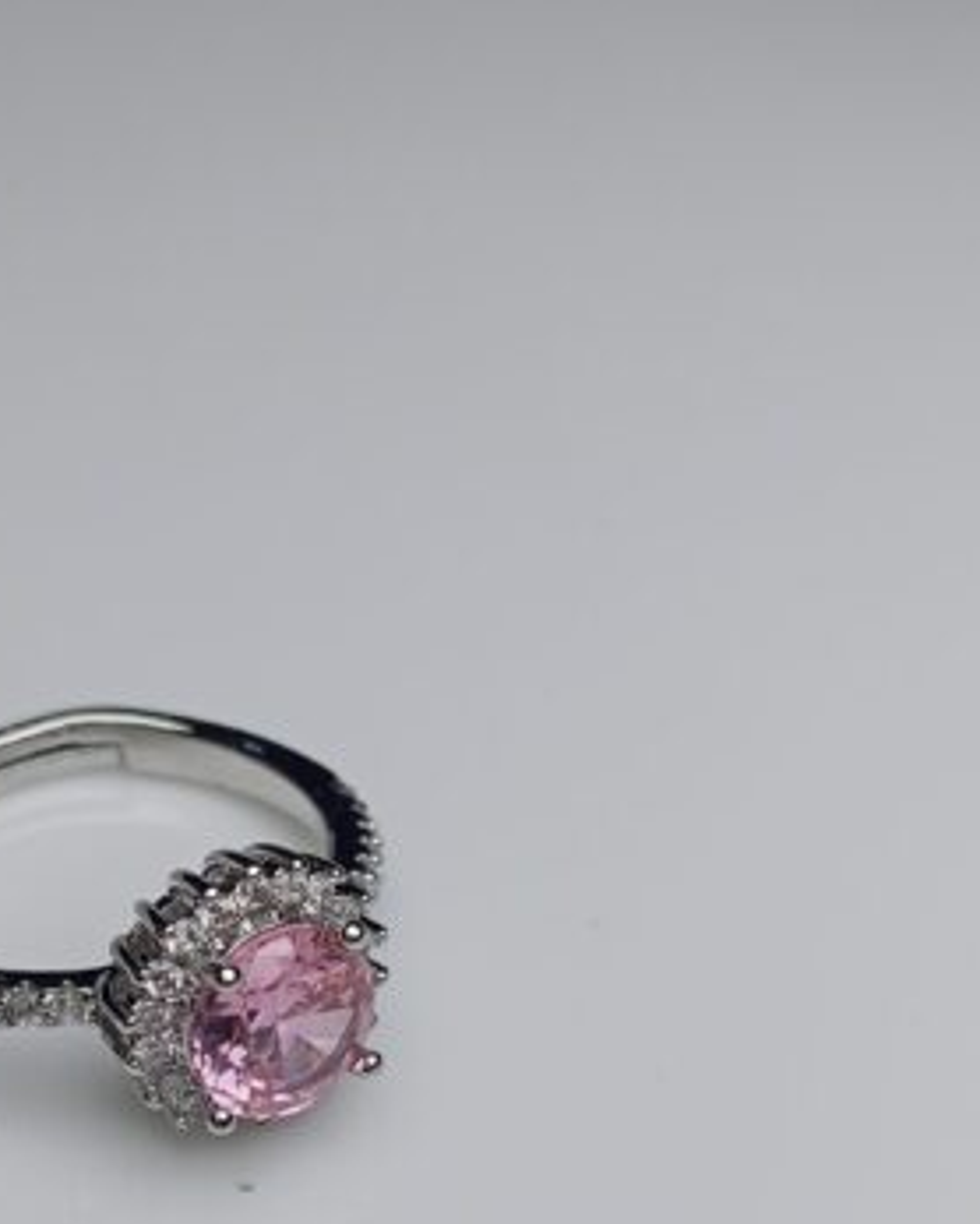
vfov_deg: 31.7
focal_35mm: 58
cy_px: 965
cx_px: 314
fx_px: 2101
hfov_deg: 26.1
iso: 50
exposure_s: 1/570
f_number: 1.8
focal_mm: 3.98
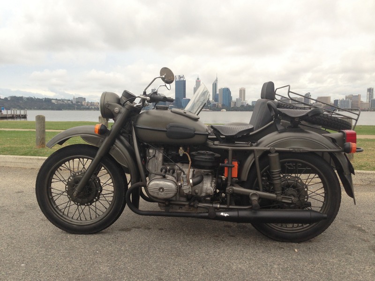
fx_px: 357
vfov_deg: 42.9
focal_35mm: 33
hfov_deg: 55.4
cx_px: 188
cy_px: 140
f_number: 2.4
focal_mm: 4.13
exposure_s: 1/60
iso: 50
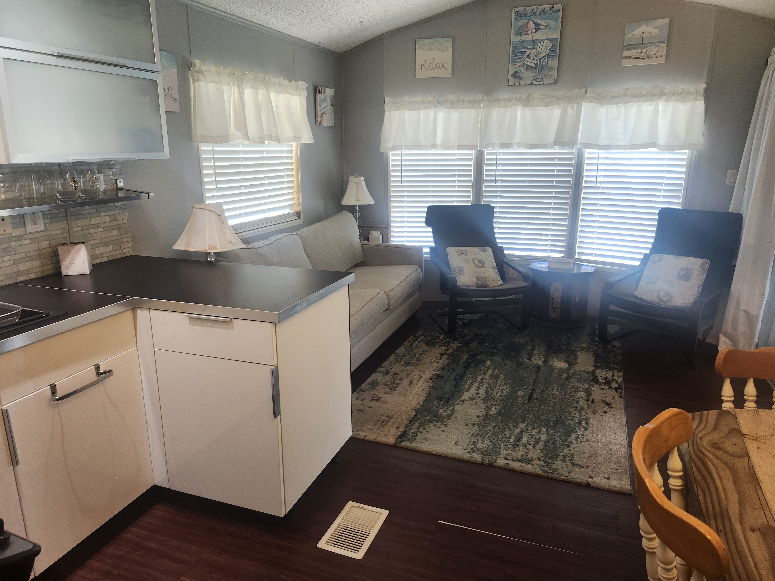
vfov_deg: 58.9
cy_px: 290
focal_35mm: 23
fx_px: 515
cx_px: 388
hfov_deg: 73.9
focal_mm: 5.54
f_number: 1.8
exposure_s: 1/120
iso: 250
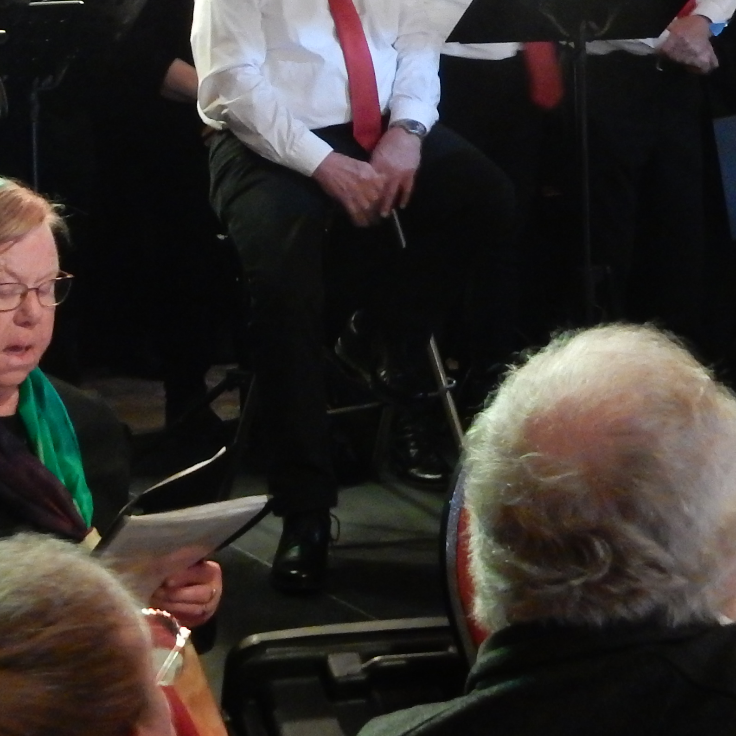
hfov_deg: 22.4
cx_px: 471
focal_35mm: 77
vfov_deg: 21.4
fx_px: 1852
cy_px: -54
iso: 800
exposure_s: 1/5
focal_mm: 5.4
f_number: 4
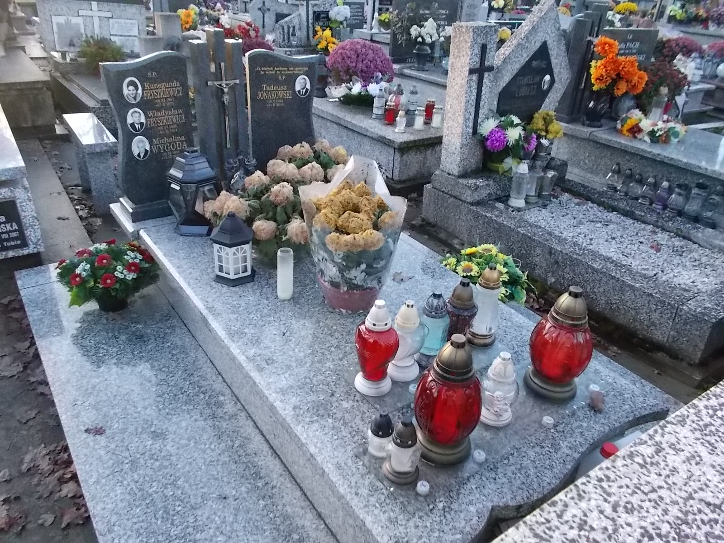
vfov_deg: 53.1
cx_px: 362
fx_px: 544
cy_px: 272
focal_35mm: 26
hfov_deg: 67.3
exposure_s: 1/250
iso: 400
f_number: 3.2
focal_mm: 4.6
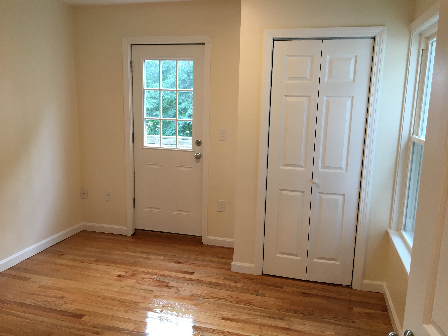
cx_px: 224
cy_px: 168
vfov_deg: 48.2
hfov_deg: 61.7
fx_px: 375
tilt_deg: -7.6
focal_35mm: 29
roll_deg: +1.2
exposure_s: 1/30
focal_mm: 4.15
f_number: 2.2
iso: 64
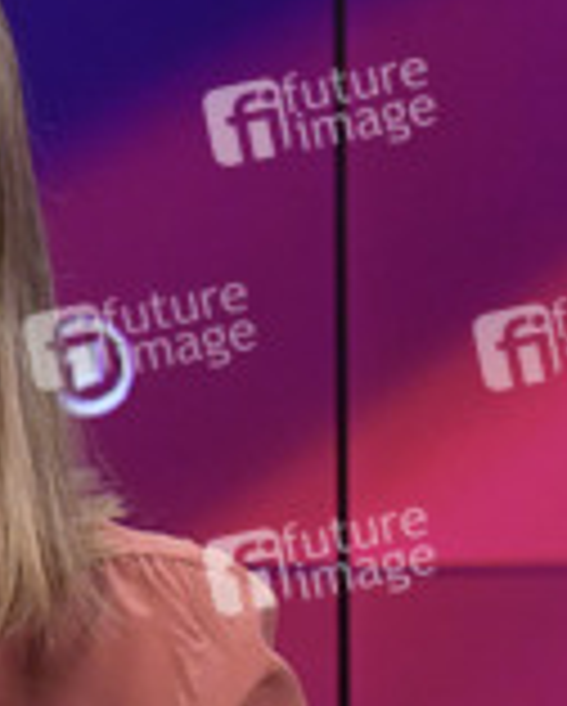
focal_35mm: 94
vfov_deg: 20.3
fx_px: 1968
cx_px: -250
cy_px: 450
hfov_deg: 15.3
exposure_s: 1/200
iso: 2500
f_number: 6.3
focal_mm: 35
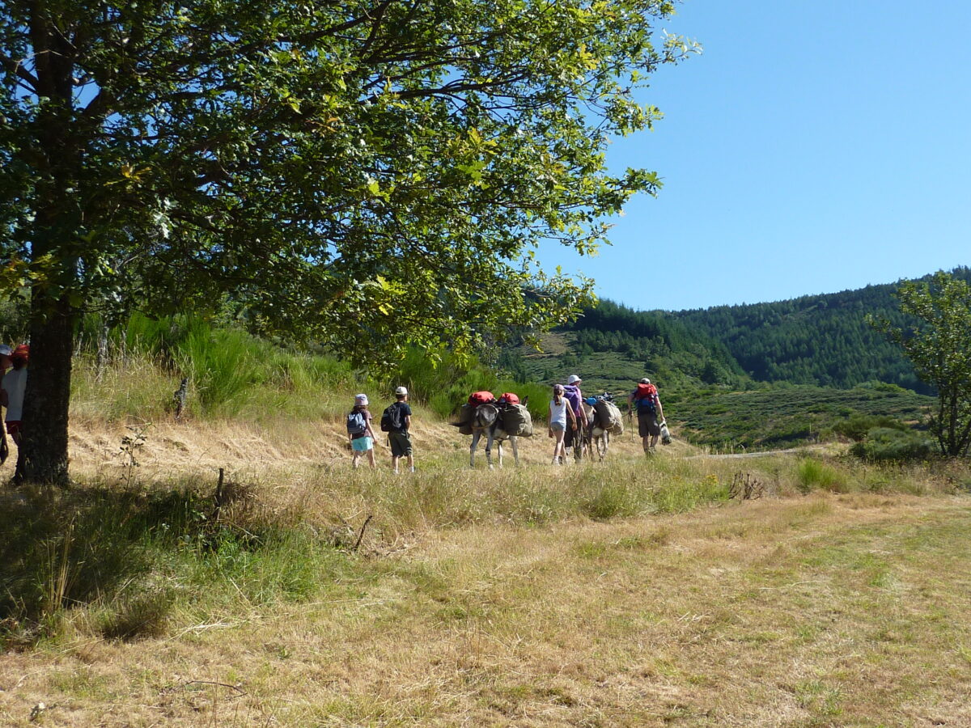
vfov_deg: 31.5
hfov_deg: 41.2
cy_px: 364
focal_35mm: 46
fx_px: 1290
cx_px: 486
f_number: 4
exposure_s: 1/500
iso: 80
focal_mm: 5.3
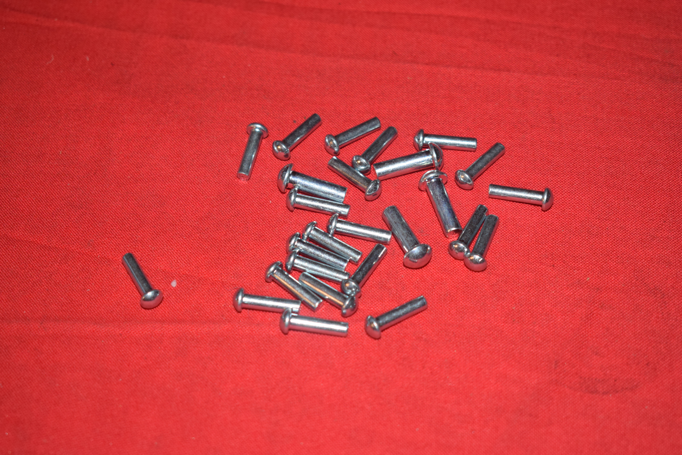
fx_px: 1307
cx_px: 341
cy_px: 228
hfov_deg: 29.2
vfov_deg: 19.7
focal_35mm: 69
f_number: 5.6
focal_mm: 46
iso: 800
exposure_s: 1/160
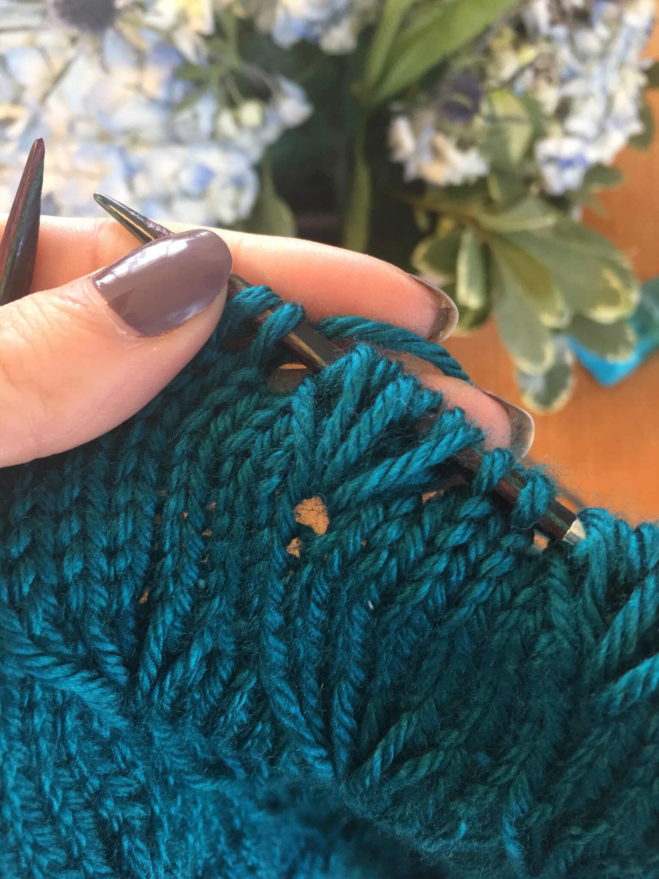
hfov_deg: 48.2
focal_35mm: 29
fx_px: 736
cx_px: 330
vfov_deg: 61.7
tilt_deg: -68.6
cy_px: 440
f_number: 2.2
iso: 160
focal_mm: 4.15
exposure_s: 1/30
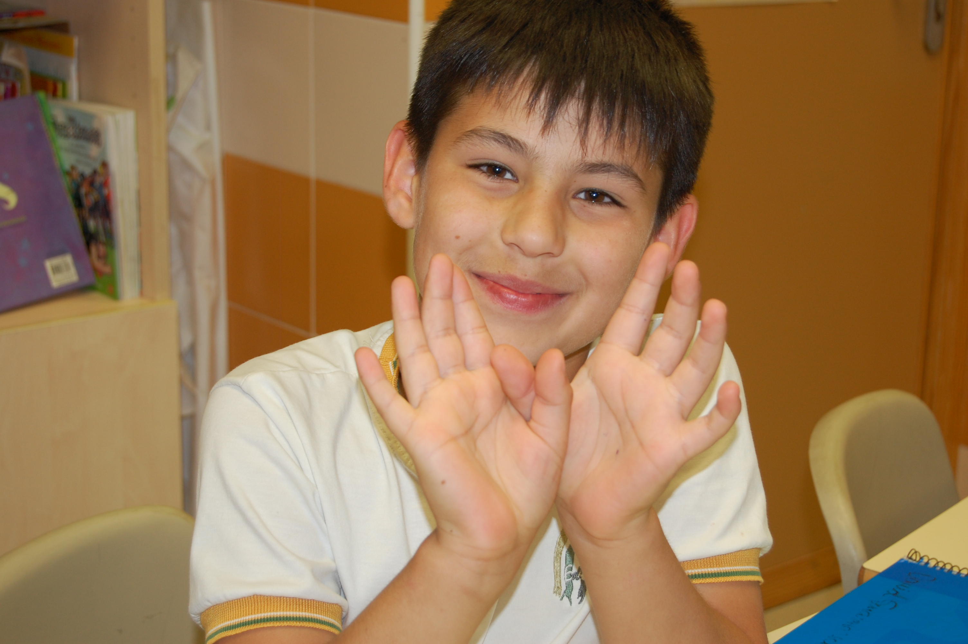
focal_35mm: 72
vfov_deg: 18.9
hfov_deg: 28.1
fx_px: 1934
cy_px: 322
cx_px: 484
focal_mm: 48
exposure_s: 1/60
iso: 400
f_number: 5.6
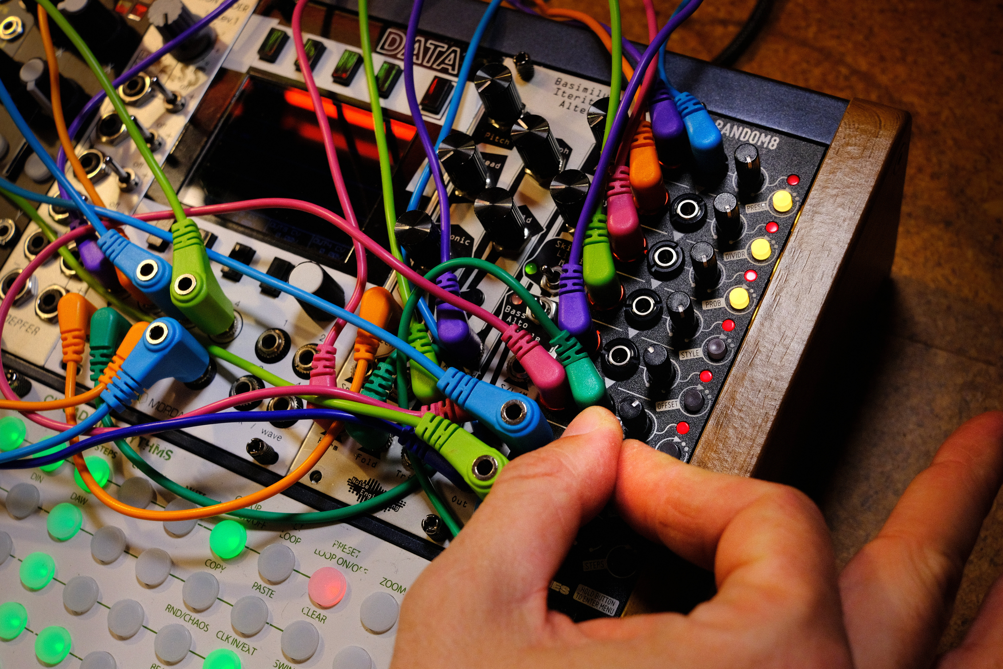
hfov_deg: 47.4
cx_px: 502
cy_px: 334
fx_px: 1142
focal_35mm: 41
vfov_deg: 32.6
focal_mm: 27
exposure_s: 1/220
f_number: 5.6
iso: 800
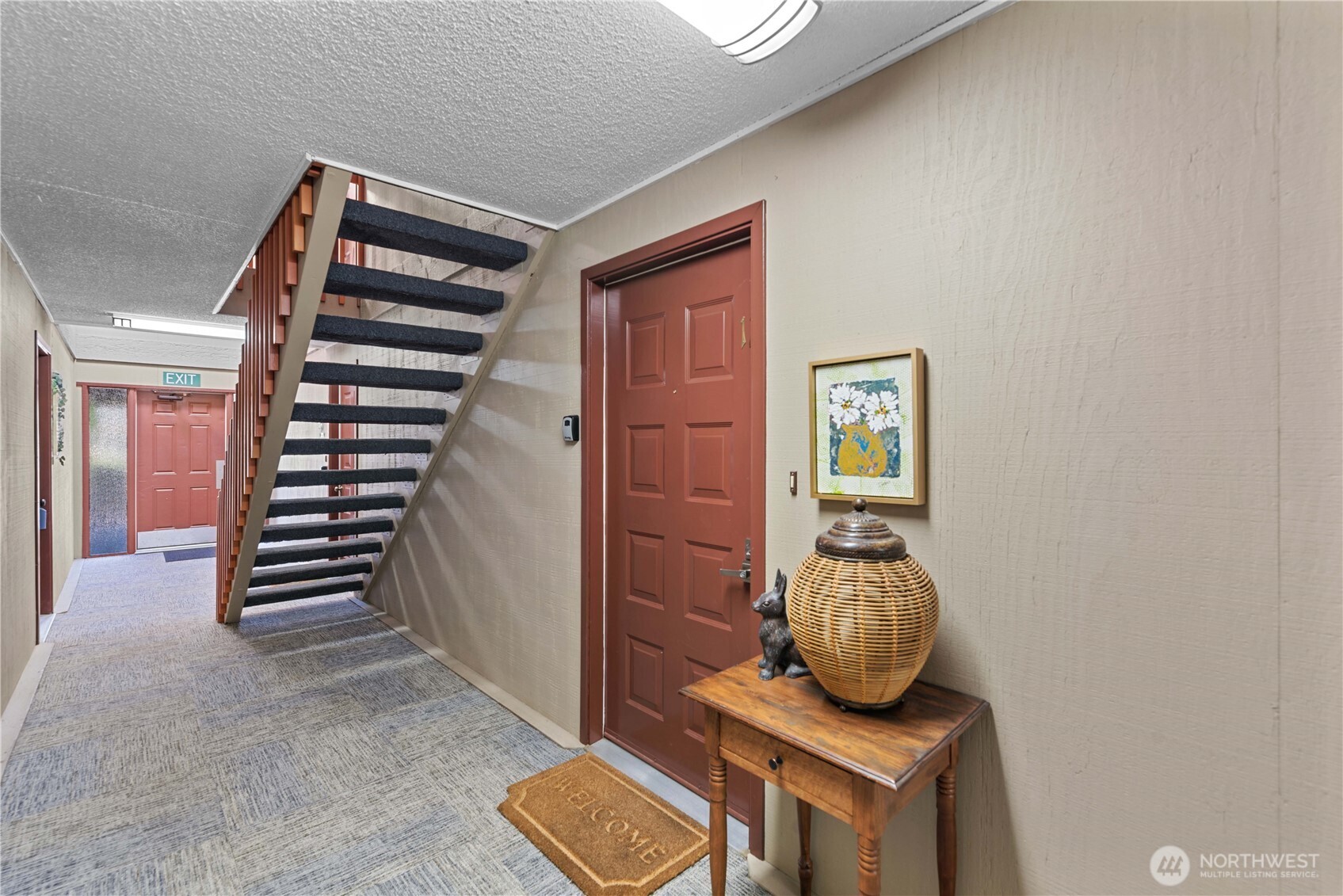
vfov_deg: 77.4
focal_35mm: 15
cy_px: 448
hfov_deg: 100.4
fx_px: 560
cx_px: 672
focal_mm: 15
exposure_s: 1.6
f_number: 7.1
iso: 200
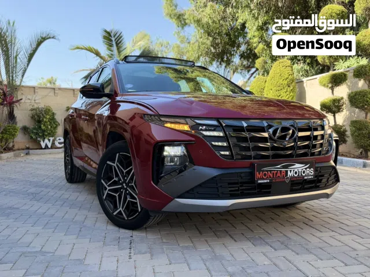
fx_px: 257
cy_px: 138
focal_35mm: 24
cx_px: 185
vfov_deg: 56.8
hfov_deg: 71.6
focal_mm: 6.76
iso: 100
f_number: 1.78
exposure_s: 1/1122
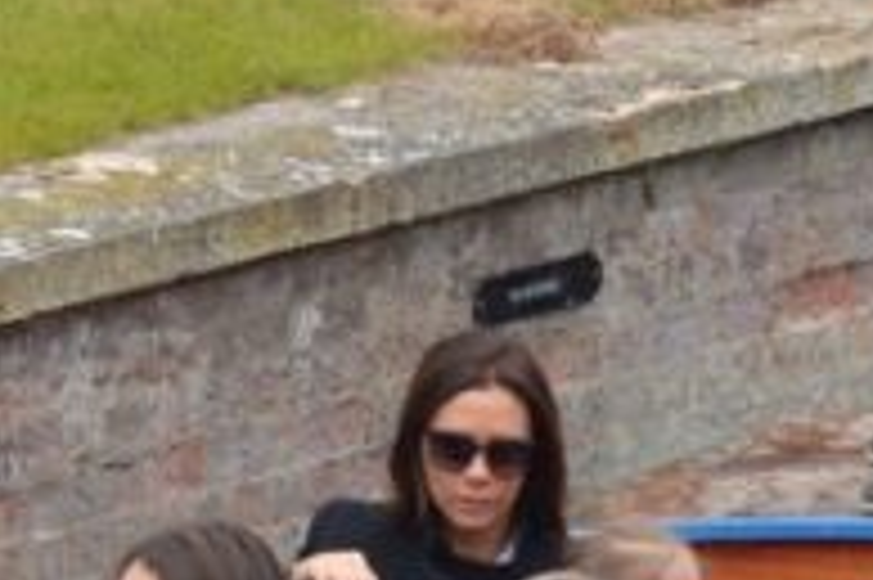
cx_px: 855
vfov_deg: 1.7
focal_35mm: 831
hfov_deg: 2.5
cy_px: 393
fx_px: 20125
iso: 320
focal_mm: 105
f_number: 5.6
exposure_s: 1/500
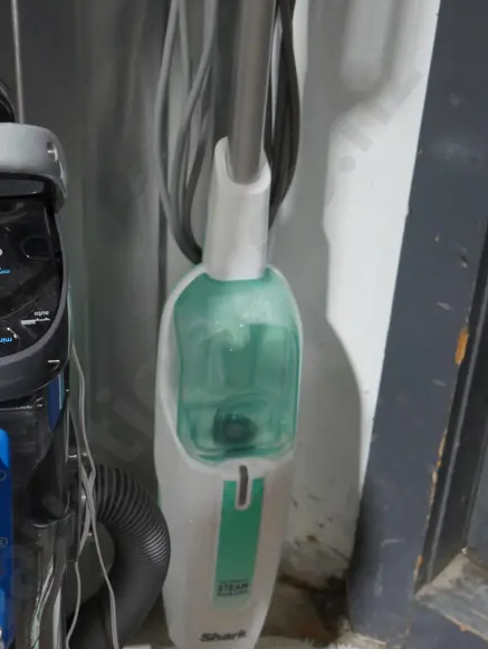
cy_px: 516
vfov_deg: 22.0
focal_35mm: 88
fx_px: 1653
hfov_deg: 16.6
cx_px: 60
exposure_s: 1/60
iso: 2000
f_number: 5.6
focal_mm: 25
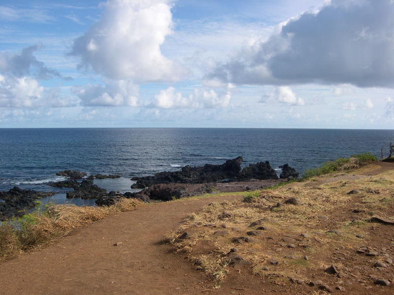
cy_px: 148
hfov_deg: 49.0
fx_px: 433
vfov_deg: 37.7
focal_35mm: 38
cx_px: 197
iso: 100
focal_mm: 8
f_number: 7.6
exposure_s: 1/253
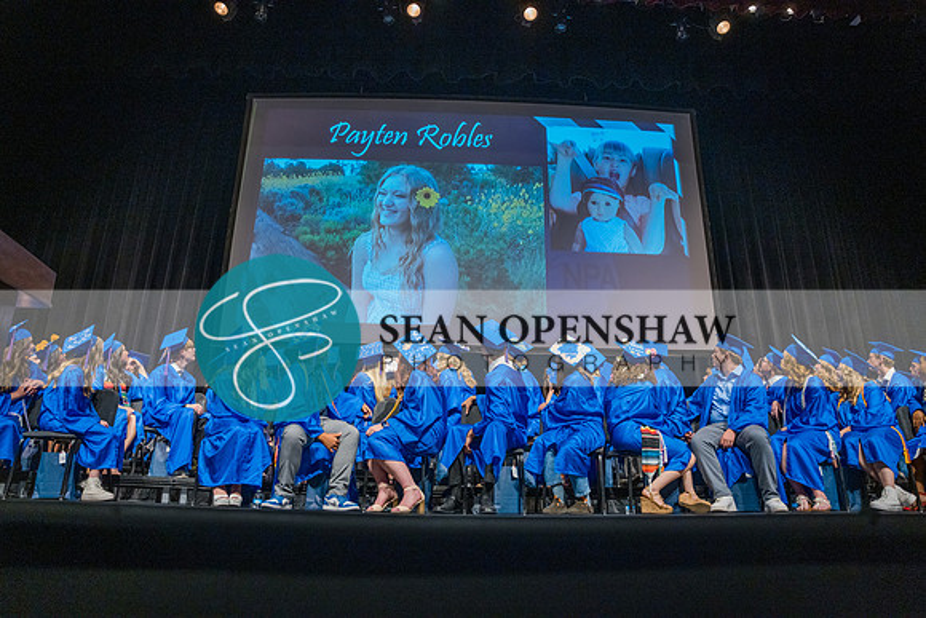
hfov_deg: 73.7
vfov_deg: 53.2
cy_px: 309
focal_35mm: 24
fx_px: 617
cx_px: 463
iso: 2500
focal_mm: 24
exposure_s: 1/160
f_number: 2.8
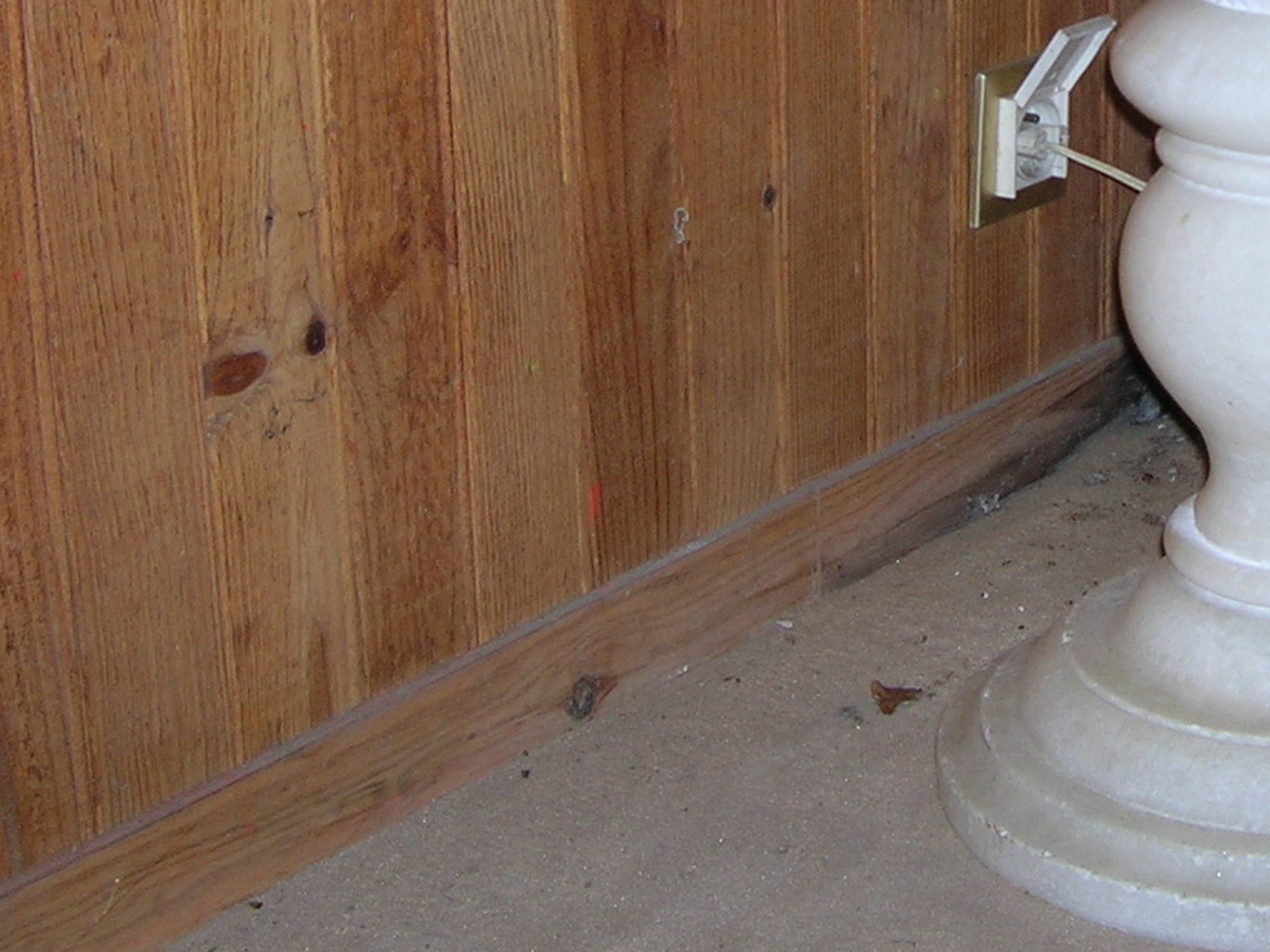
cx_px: 1132
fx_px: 3192
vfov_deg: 16.6
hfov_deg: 22.0
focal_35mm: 87
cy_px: 3
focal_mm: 5.7
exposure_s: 1/60.1
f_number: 2.9
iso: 50
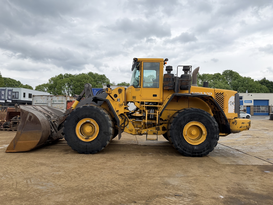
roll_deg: -2.0
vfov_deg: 56.8
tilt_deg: +3.8
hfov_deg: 71.6
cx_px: 136
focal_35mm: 24
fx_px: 189
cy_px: 102
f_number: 1.78
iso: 100
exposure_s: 1/1337
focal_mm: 6.76
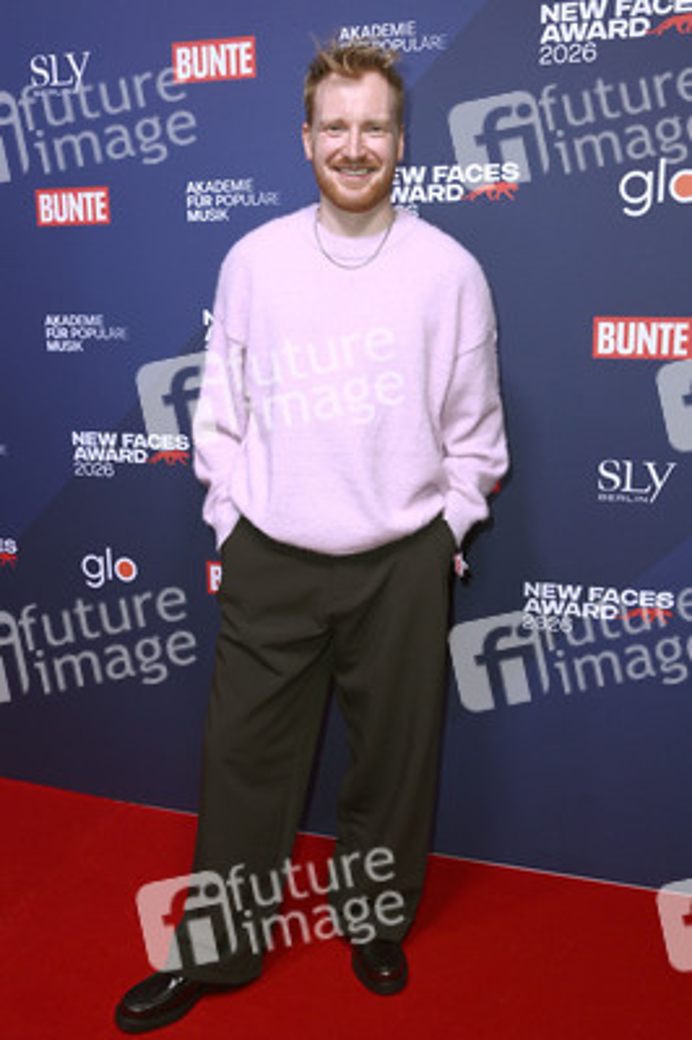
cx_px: 346
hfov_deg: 41.0
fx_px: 924
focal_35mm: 32
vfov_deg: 58.8
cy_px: 520
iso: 800
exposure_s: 1/250
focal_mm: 32
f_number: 5.6
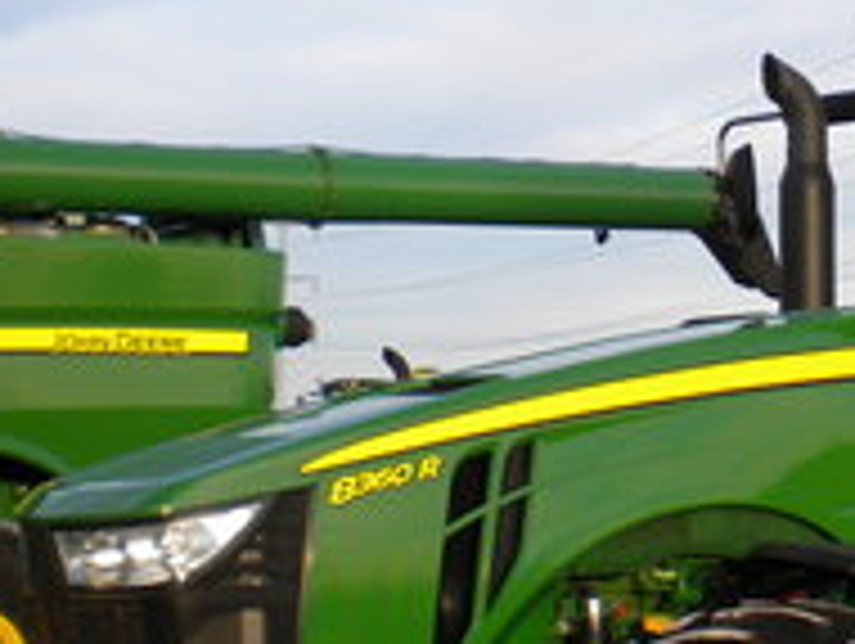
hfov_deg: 18.8
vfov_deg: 14.8
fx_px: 2473
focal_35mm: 100
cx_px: 950
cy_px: 428
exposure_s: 1/242
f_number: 4.6
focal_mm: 6.3
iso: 80
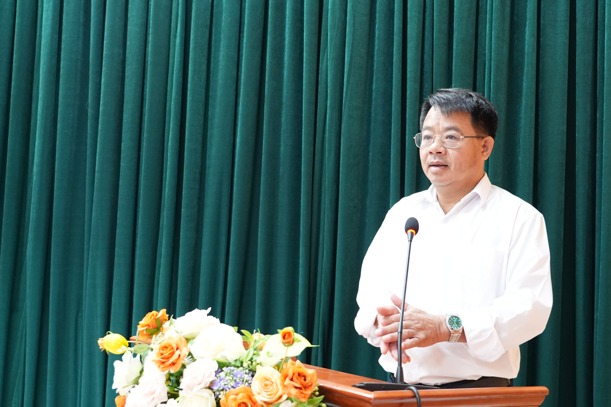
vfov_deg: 31.9
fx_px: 713
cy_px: 219
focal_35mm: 42
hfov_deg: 46.3
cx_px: 336
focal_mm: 31
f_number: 4
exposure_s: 1/100
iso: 4000
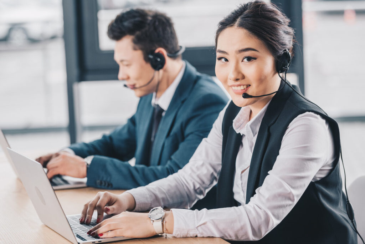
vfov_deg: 11.8
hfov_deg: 17.6
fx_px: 1177
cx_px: 182
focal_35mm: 116
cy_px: 122
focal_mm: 116
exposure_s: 1/200
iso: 400
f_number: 3.5
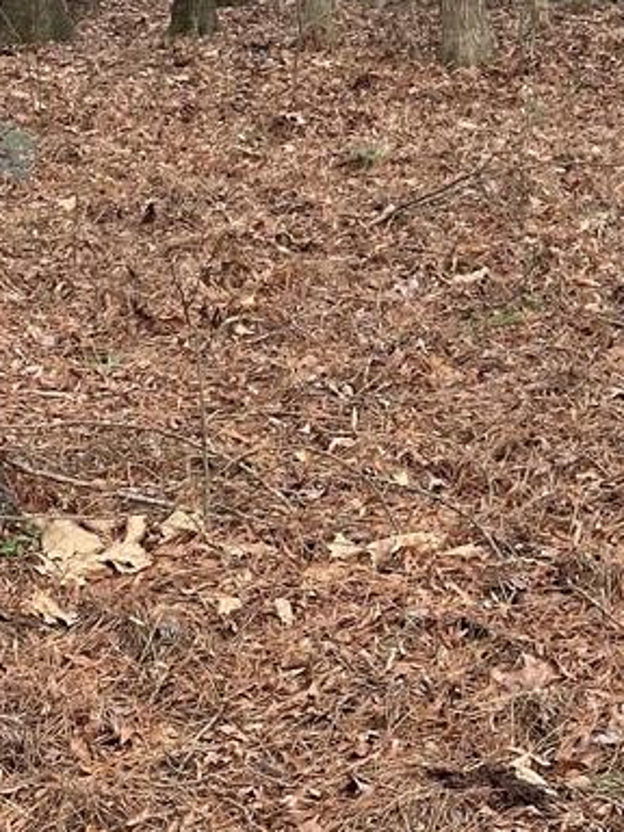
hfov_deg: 11.5
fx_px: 3076
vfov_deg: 14.9
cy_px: -162
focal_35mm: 128
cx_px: 546
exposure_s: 1/422
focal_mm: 6.86
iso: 64
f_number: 1.78
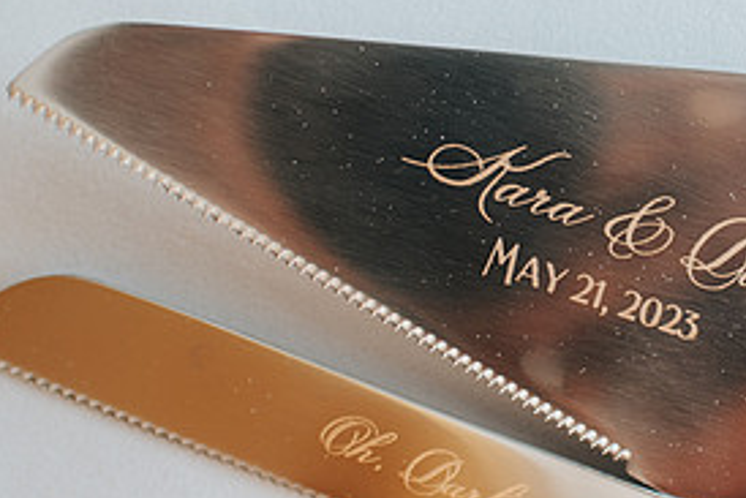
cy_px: 208
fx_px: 1534
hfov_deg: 27.0
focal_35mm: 74
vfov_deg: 18.4
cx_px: 561
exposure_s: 1/200
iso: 220
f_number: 2.8
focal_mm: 35
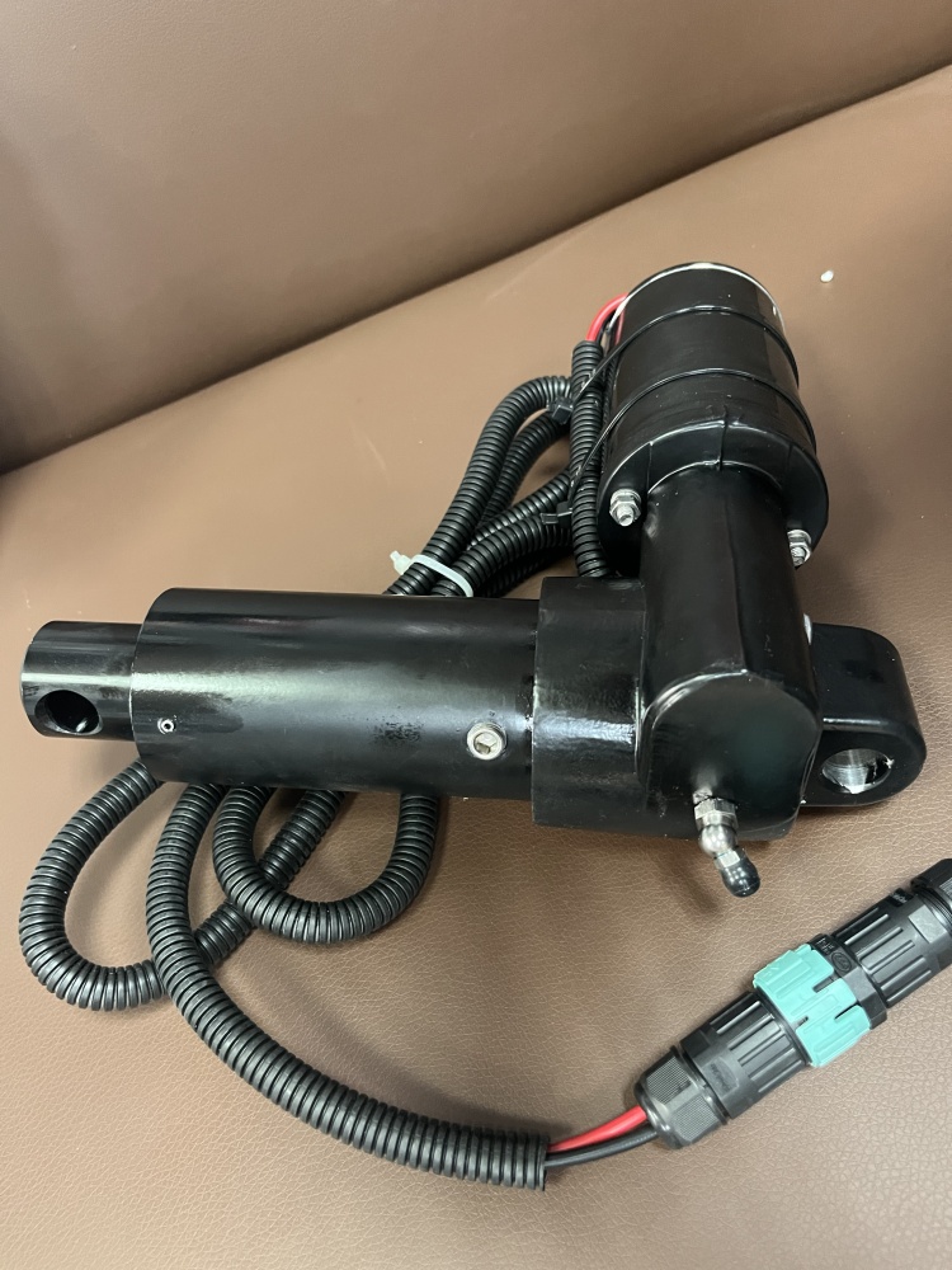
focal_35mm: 26
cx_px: 476
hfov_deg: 53.1
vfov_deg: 67.3
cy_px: 635
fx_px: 953
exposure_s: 1/33
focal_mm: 5.1
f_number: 1.6
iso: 500
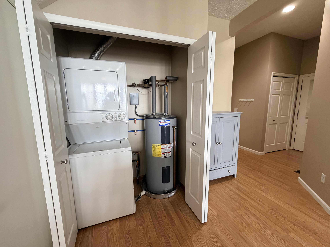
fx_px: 133
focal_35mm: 14
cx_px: 165
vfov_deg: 85.7
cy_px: 124
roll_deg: +0.4
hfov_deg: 102.1
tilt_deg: -8.9
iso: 320
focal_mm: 2.22
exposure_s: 1/60
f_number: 2.2
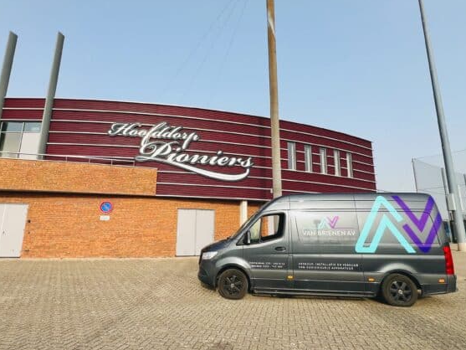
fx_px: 189
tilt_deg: +11.6
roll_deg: -0.4
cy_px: 183
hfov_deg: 102.1
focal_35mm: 14
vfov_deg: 85.6
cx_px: 233
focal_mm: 1.57
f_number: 1.8
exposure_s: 1/1107
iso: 32
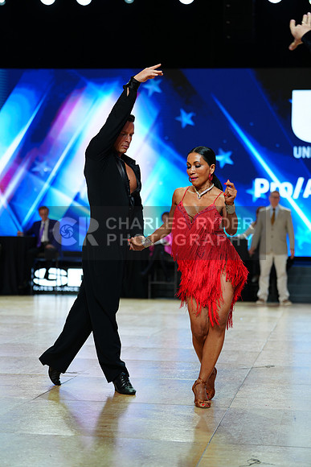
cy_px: 234
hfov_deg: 16.1
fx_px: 1101
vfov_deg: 23.9
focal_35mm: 85
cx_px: 156
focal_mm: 85
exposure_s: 1/400
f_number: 2.8
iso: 400
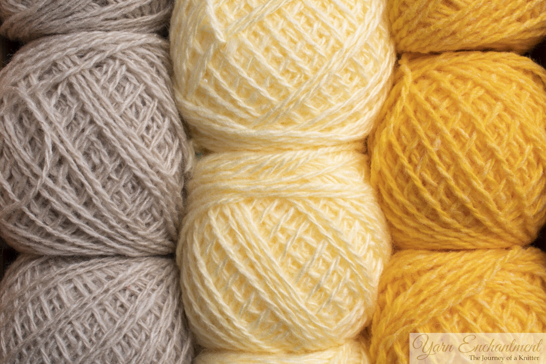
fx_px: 804
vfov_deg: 25.5
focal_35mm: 53
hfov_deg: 37.5
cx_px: 273
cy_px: 182
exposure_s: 1/100
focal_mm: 35
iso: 100
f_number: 11
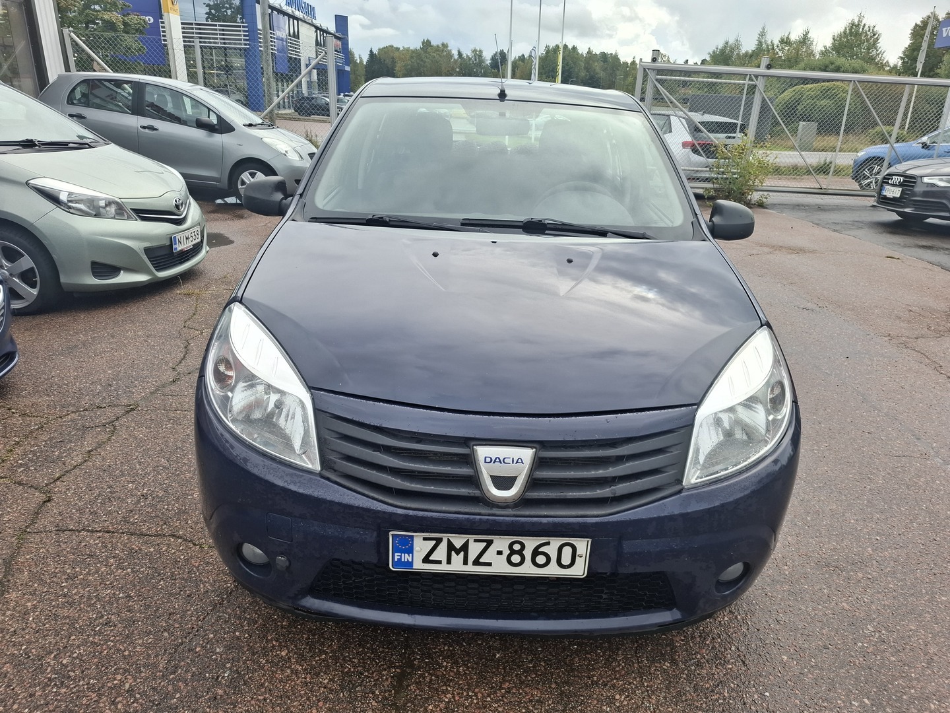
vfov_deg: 58.9
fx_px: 631
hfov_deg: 73.9
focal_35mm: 23
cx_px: 475
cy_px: 356
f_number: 1.8
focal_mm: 5.54
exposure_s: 1/806
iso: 50
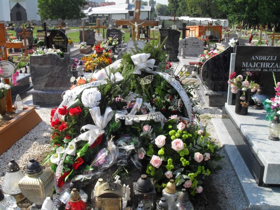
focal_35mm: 35
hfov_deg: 52.6
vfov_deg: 40.7
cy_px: 105
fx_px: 283
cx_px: 140
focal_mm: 6.3
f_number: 8.4
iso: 100
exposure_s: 1/125
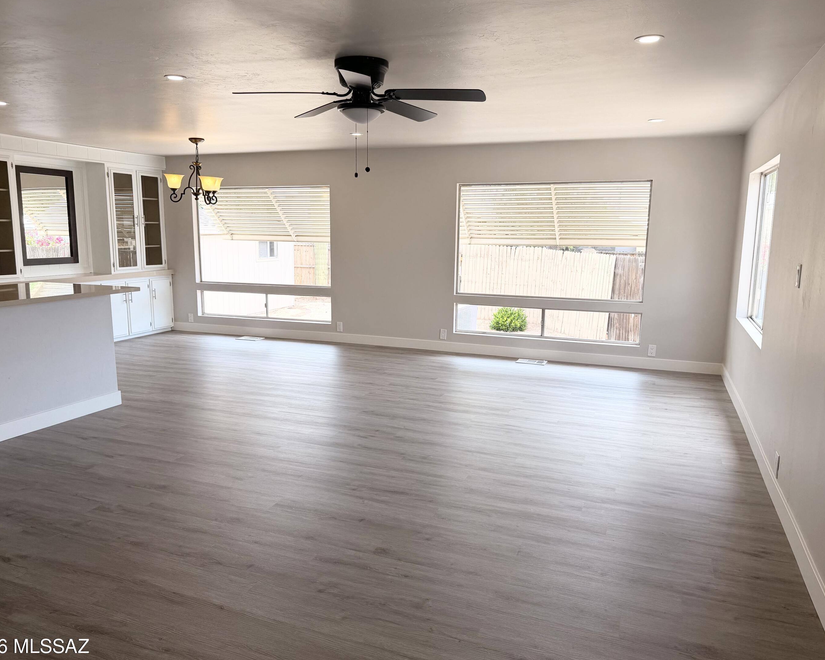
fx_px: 635
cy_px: 334
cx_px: 407
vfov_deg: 54.9
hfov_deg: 66.0
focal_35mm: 26
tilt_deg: -9.5
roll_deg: -0.6
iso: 80
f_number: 1.78
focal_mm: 6.76
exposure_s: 1/514
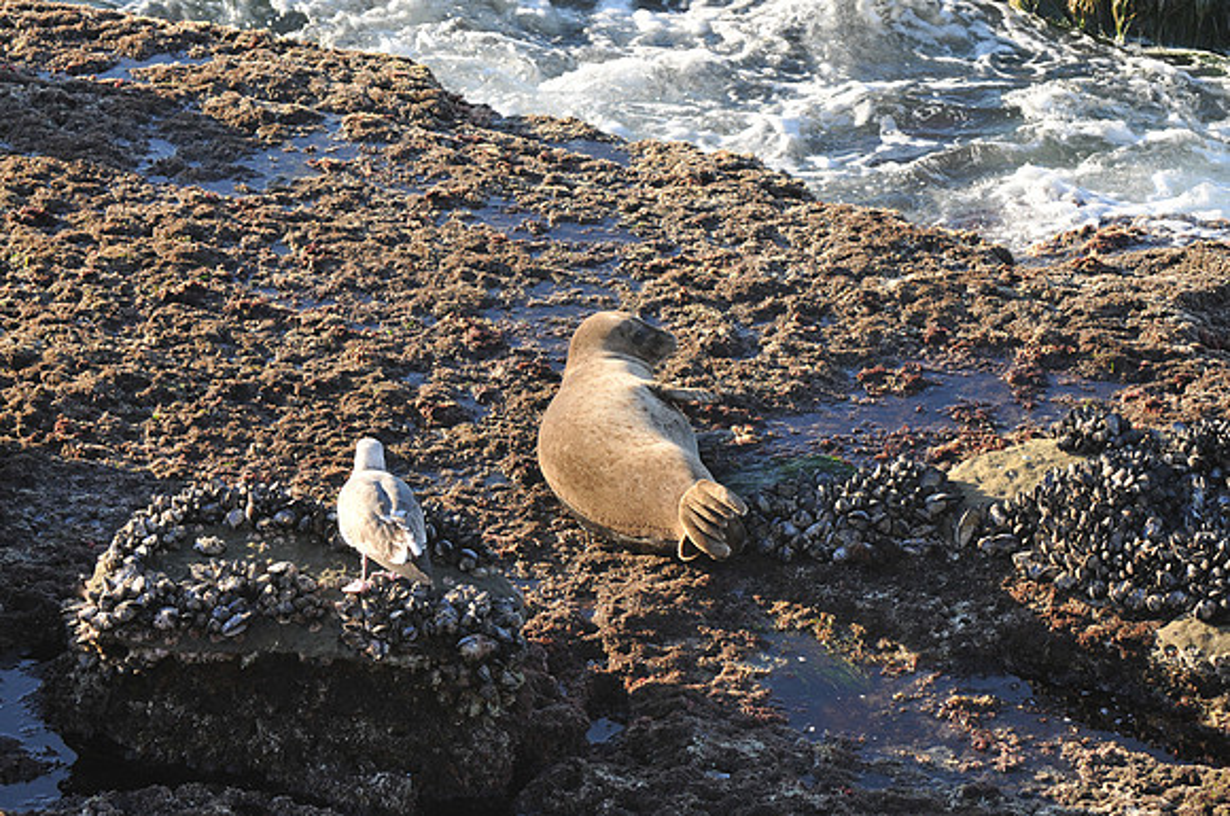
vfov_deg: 9.1
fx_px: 5118
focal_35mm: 150
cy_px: 408
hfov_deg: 13.7
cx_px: 615
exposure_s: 1/160
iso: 200
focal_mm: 100
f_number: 6.3
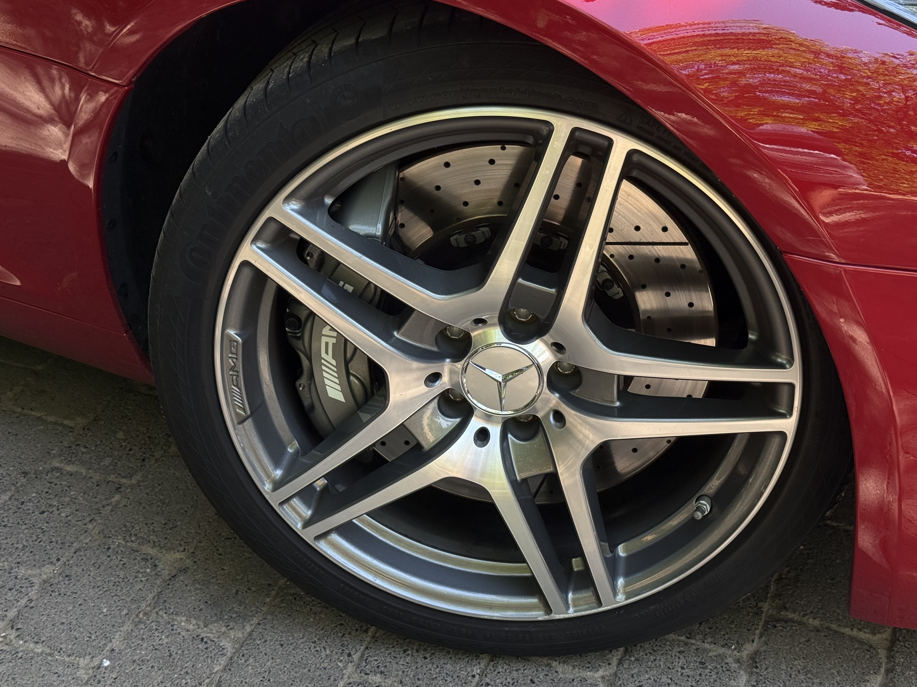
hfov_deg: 37.5
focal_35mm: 51
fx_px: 1351
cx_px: 466
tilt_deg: -33.6
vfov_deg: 28.6
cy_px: 329
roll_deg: +1.4
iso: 100
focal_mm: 6.76
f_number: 1.78
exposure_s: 1/455
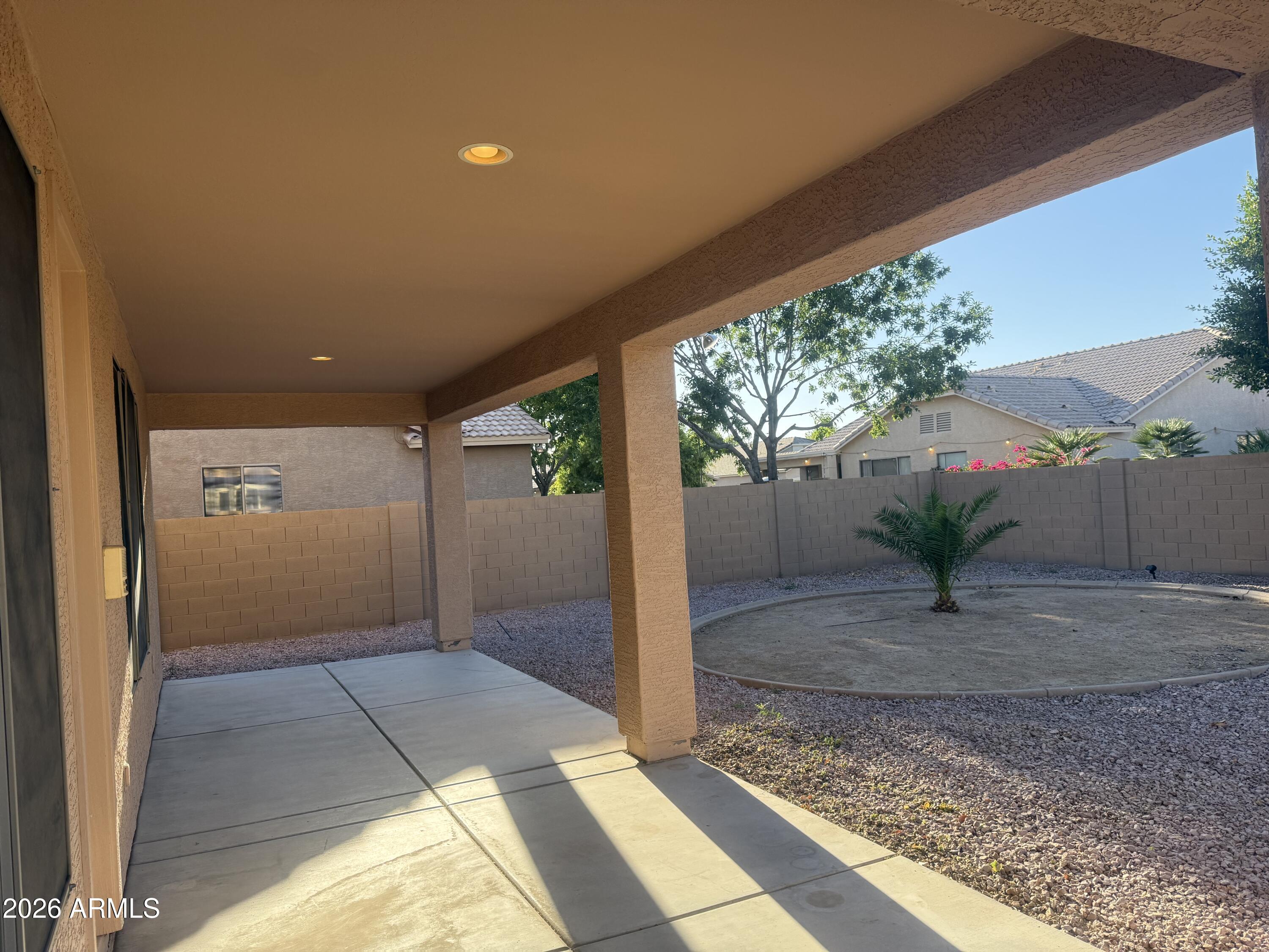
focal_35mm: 24
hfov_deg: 71.6
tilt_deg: +1.5
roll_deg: +2.9
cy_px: 476
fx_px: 880
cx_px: 634
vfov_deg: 56.8
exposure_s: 1/1230
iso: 100
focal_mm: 6.76
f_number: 1.78
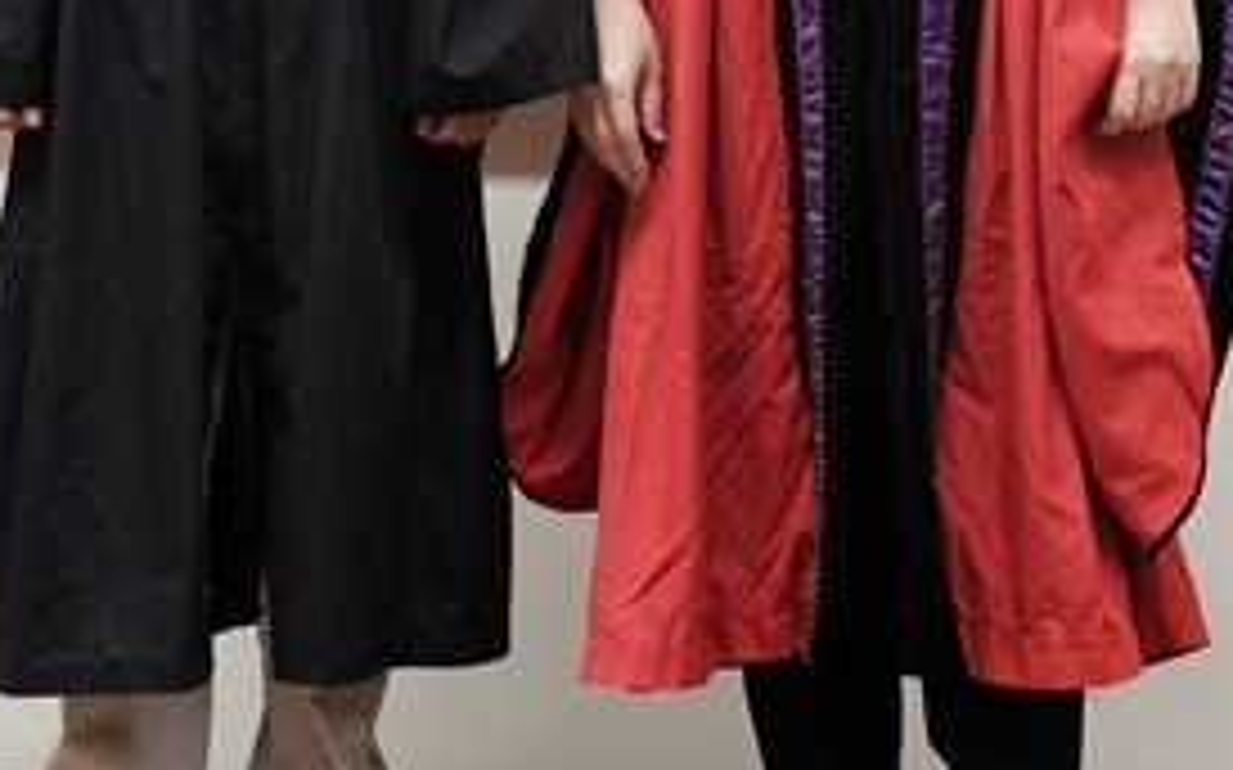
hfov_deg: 19.8
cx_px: 562
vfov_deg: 12.2
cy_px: -171
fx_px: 3527
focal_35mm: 105
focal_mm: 31.5
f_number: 3.6
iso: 1600
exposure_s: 1/140
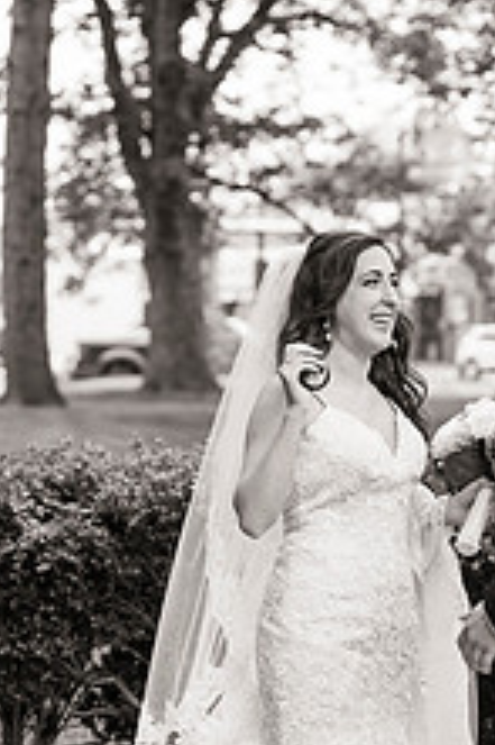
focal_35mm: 163
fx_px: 3367
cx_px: 439
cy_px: 563
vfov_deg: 12.6
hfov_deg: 8.4
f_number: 3.5
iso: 200
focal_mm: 80
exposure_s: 1/320
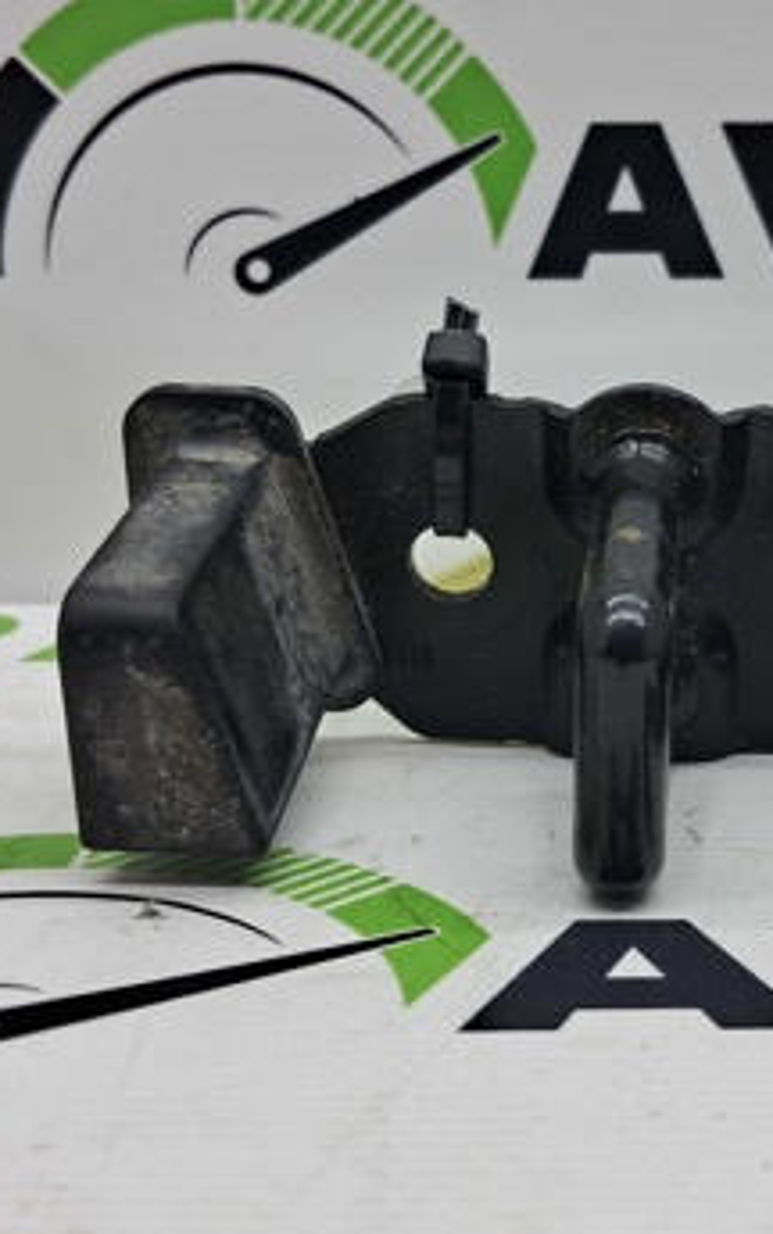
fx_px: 1784
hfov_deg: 24.1
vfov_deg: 38.2
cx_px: 612
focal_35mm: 53
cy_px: 599
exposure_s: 1/100
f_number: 1.8
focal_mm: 4
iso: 50
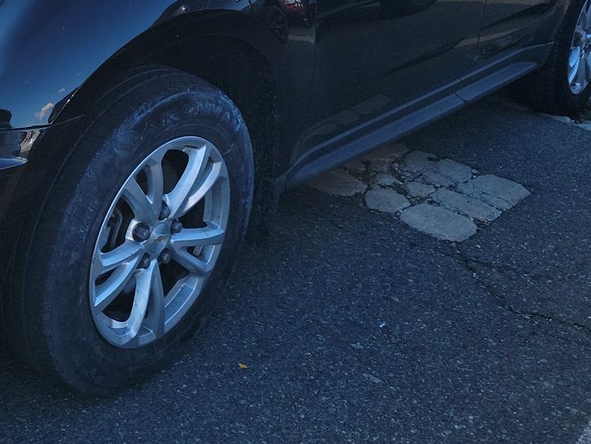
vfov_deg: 25.2
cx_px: 103
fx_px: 939
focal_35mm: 55
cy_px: -8
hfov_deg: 33.7
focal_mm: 6.7
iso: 50
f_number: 1.8
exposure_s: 1/265
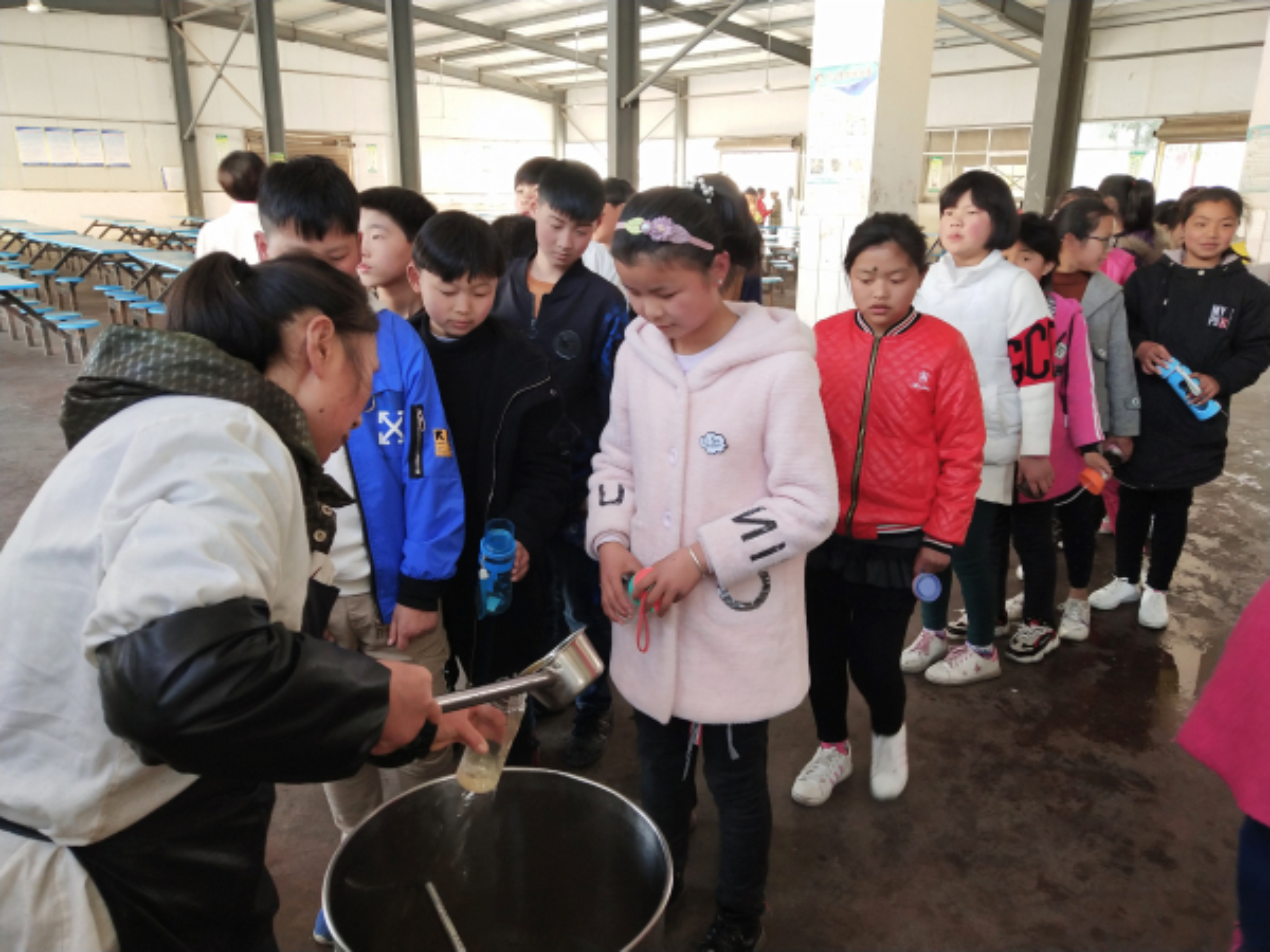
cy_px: 476
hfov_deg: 60.0
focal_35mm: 30
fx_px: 1101
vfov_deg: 46.8
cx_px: 635
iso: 169
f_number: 1.8
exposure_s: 1/50
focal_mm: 3.95
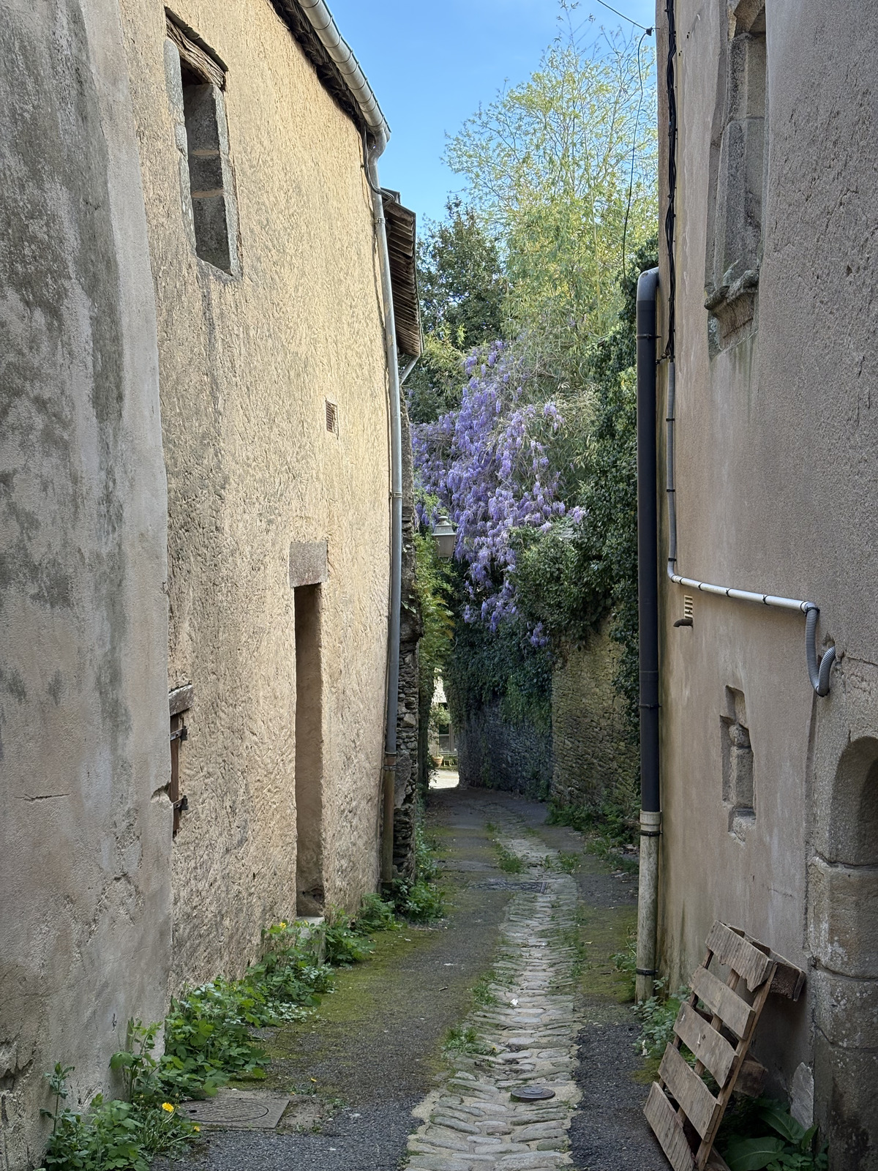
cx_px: 439
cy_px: 586
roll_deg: +0.2
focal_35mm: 52
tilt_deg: -2.2
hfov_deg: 28.0
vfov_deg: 36.8
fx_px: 1759
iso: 50
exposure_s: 1/388
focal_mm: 5.96
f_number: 1.6
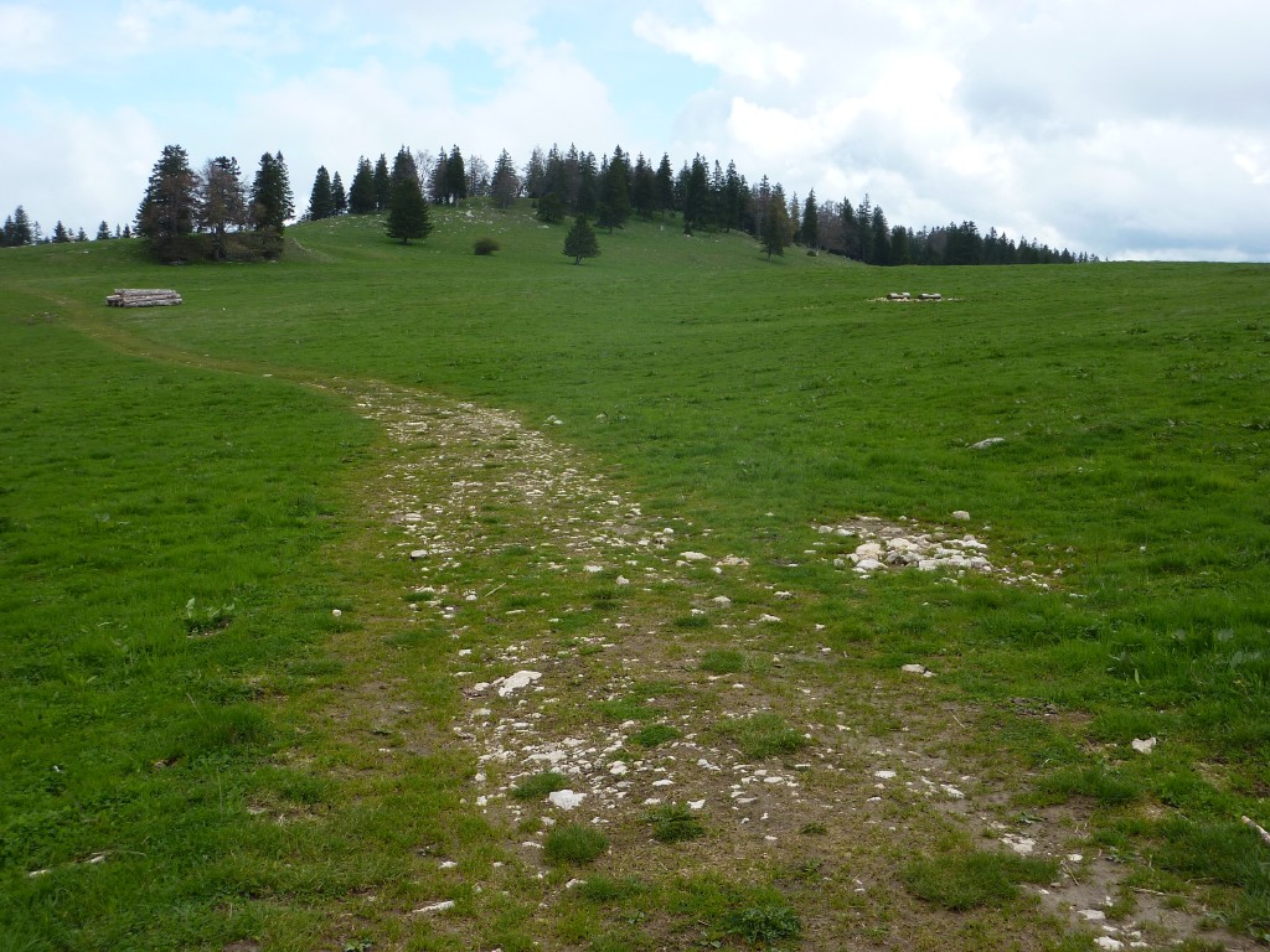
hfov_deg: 50.1
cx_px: 635
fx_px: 1357
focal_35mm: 37
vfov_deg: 38.7
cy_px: 476
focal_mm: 6.1
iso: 80
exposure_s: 1/400
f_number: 4
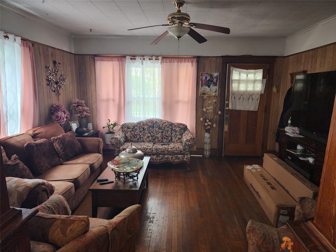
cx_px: 168
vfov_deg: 58.9
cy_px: 126
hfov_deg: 73.9
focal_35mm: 23
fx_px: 223
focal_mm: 6.4
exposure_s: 1/60
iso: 640
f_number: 1.8
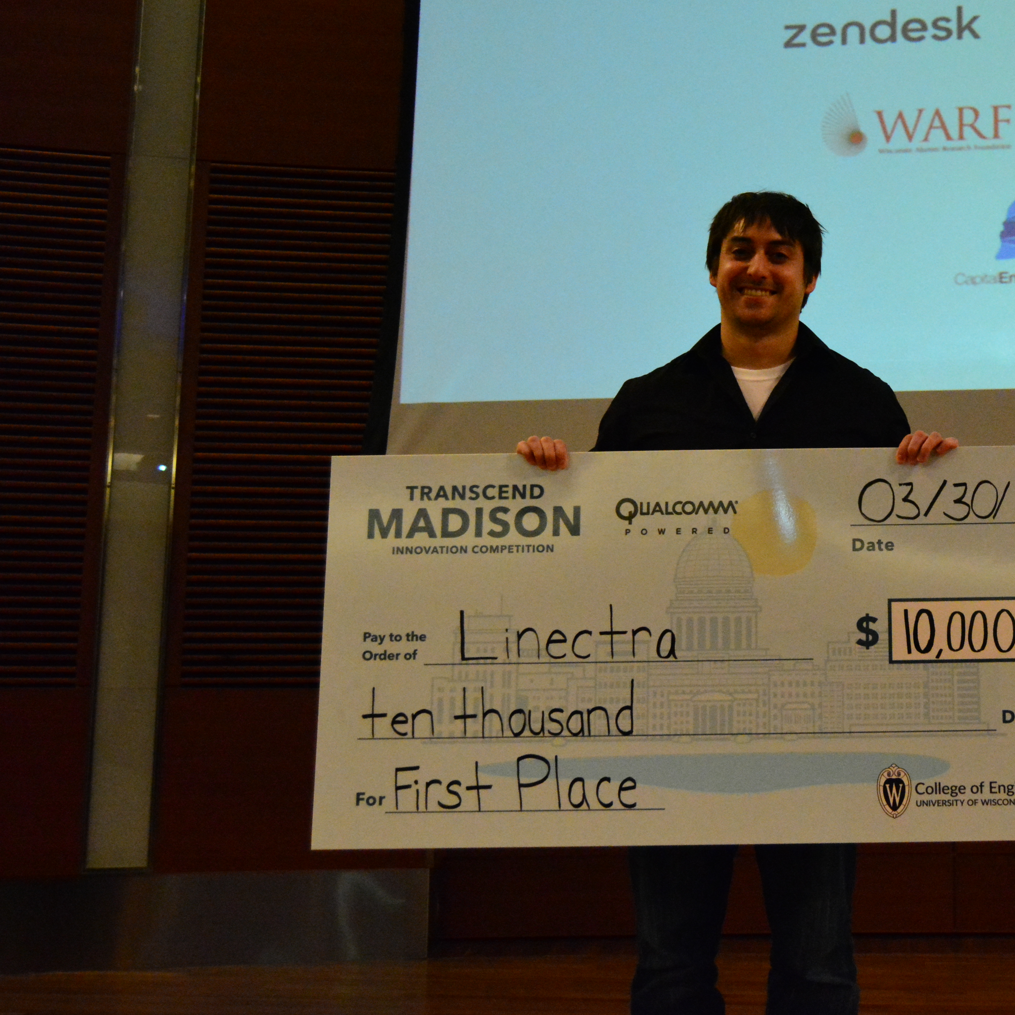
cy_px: 474
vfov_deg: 35.3
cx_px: 842
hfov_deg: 34.1
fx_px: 1592
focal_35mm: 48
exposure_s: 1/400
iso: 6400
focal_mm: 22
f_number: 3.5
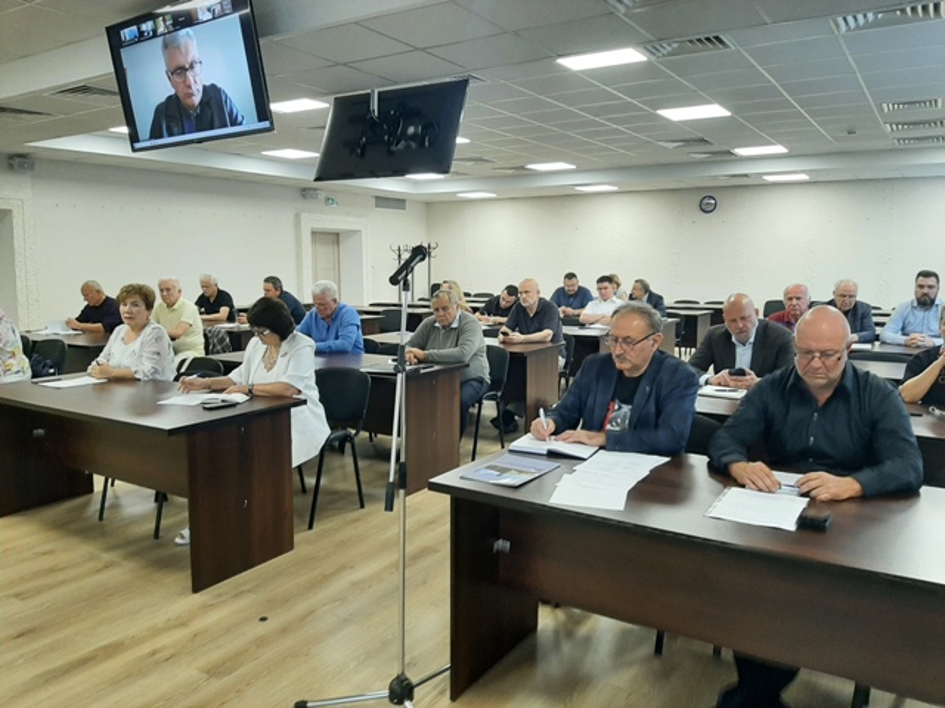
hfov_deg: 67.3
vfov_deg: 53.1
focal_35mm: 26
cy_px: 354
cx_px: 472
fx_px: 710
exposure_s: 1/25
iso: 200
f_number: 1.7
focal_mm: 3.93
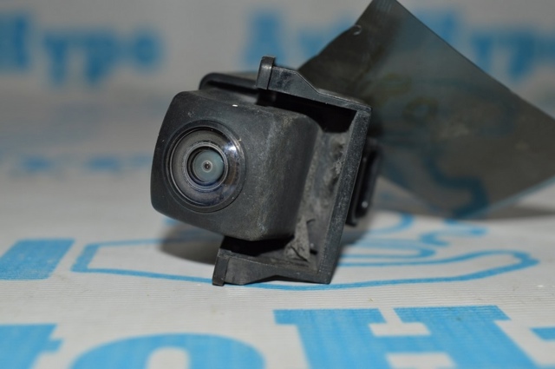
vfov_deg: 22.6
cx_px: 278
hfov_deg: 33.4
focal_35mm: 60
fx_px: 924
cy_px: 184
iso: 100
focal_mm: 40
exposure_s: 1/60
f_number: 8
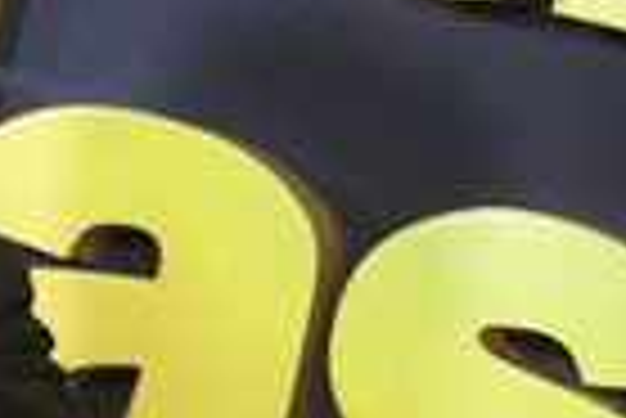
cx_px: -297
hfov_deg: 6.0
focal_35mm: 339
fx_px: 5901
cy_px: 238
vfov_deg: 4.1
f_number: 2.8
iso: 1600
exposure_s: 1/640
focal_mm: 105
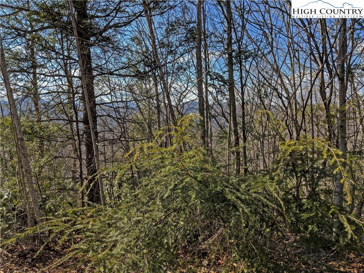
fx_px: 284
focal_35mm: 27
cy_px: 136
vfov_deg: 51.4
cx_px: 182
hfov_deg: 65.3
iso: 50
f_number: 1.8
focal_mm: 4.44
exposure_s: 1/2079
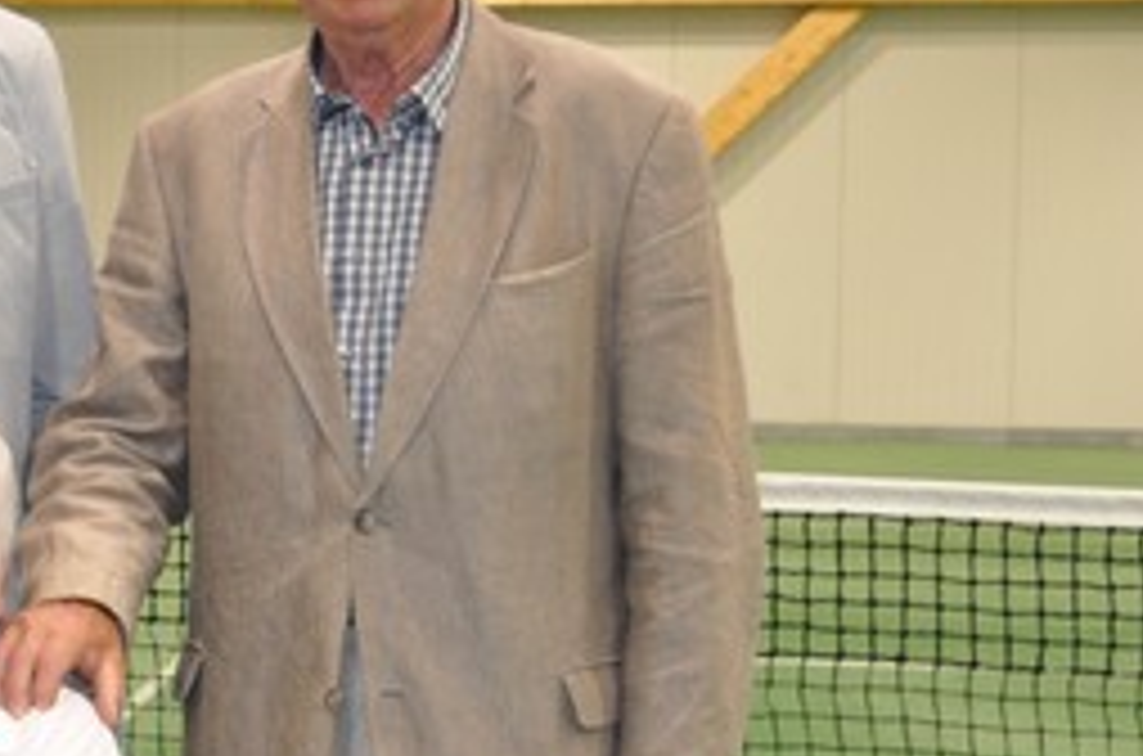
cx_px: -531
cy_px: 400
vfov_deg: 11.8
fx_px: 3643
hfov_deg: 16.4
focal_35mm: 115
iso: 640
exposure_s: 1/125
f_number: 2.8
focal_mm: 19
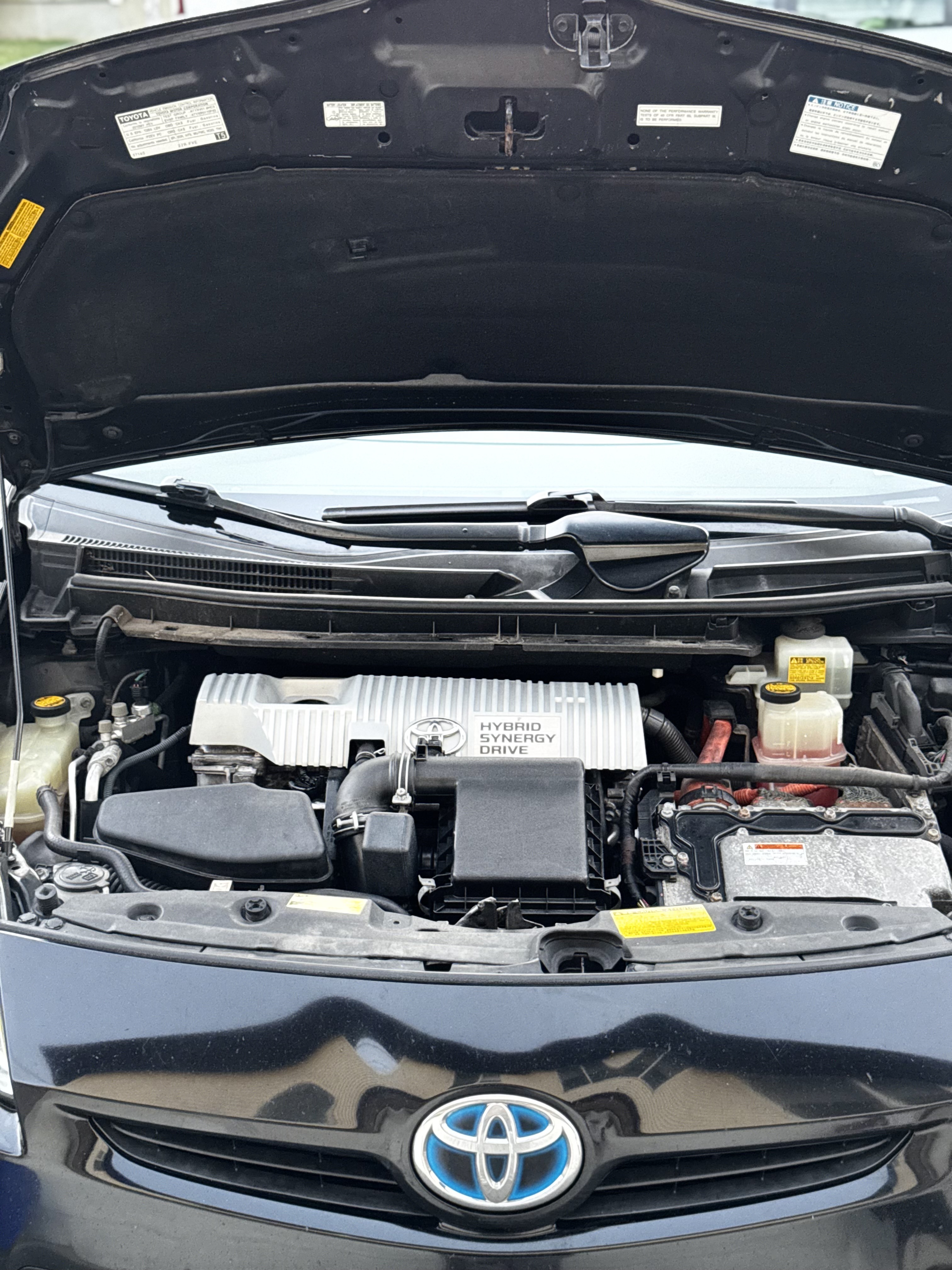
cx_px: 476
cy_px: 635
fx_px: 1760
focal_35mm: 48
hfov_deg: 30.3
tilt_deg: -25.1
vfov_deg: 39.7
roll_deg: +2.0
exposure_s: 1/40
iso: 400
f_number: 1.78
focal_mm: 6.76
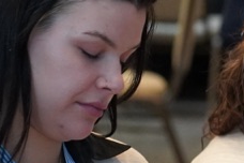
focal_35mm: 447
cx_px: 550
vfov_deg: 3.1
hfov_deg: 4.5
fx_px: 3029
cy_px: 69
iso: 4000
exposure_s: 1/160
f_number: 4
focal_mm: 85
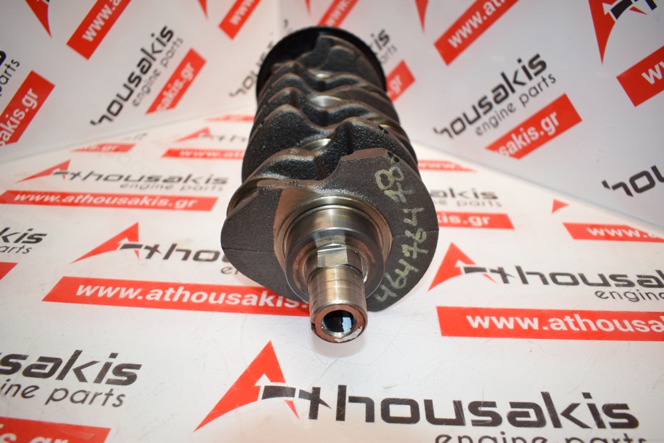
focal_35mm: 27
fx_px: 498
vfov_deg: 47.9
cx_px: 332
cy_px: 222
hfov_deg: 67.4
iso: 500
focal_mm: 18
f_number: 3.5
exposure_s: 1/200
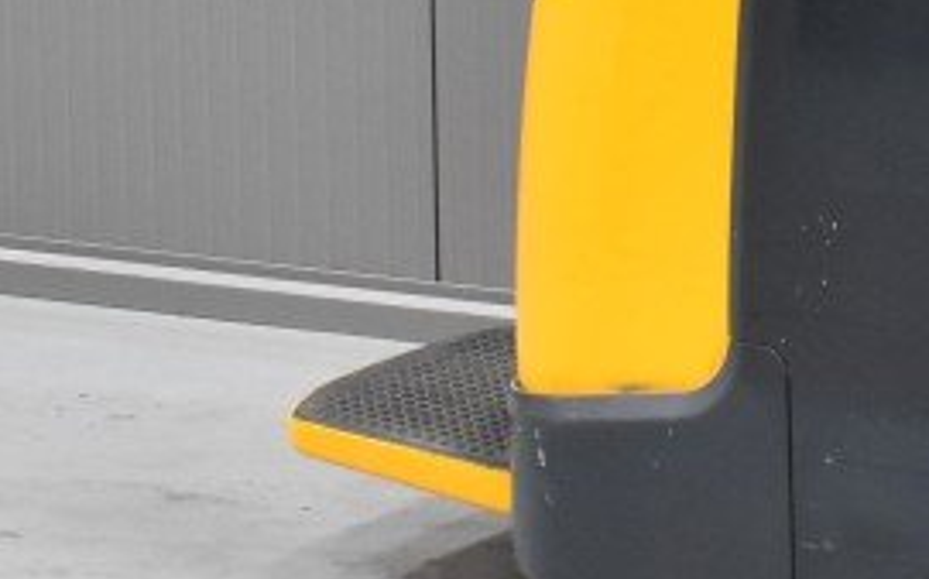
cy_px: -295
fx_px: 4283
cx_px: 1340
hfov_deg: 11.9
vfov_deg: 7.6
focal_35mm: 169
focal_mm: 25
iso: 1600
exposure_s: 1/30
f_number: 5.6
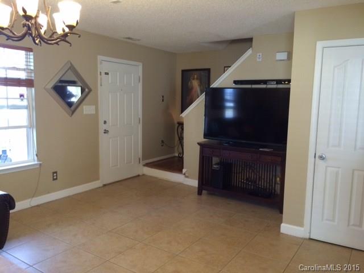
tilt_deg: -5.1
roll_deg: -0.7
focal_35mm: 29
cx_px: 182
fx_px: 305
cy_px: 136
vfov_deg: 48.2
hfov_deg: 61.7
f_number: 2.2
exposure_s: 1/30
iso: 50
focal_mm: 4.15
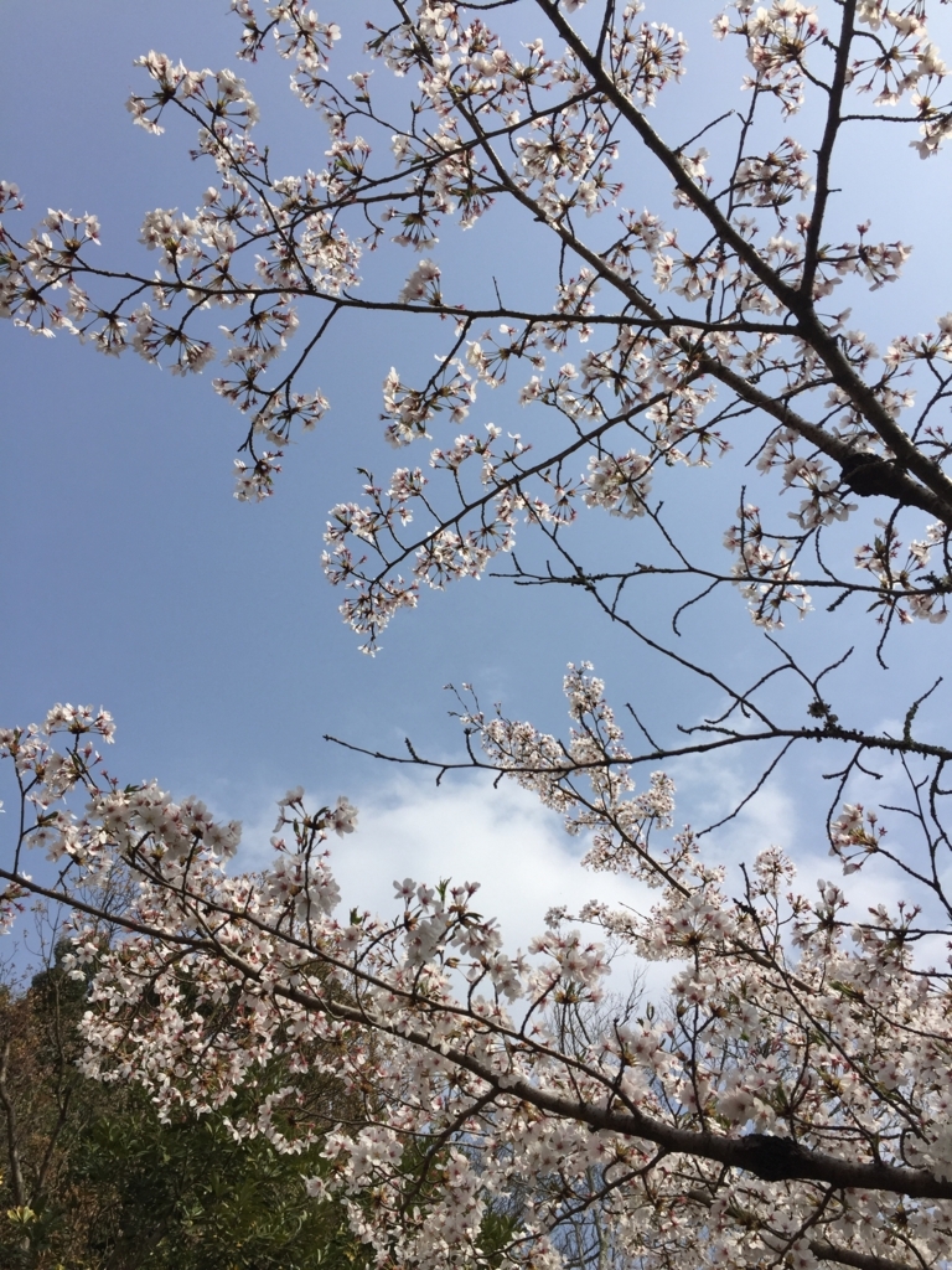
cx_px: 476
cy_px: 635
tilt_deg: +61.6
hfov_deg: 48.2
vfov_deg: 61.7
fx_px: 1063
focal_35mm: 29
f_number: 2.2
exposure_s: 1/3300
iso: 32
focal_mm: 4.15
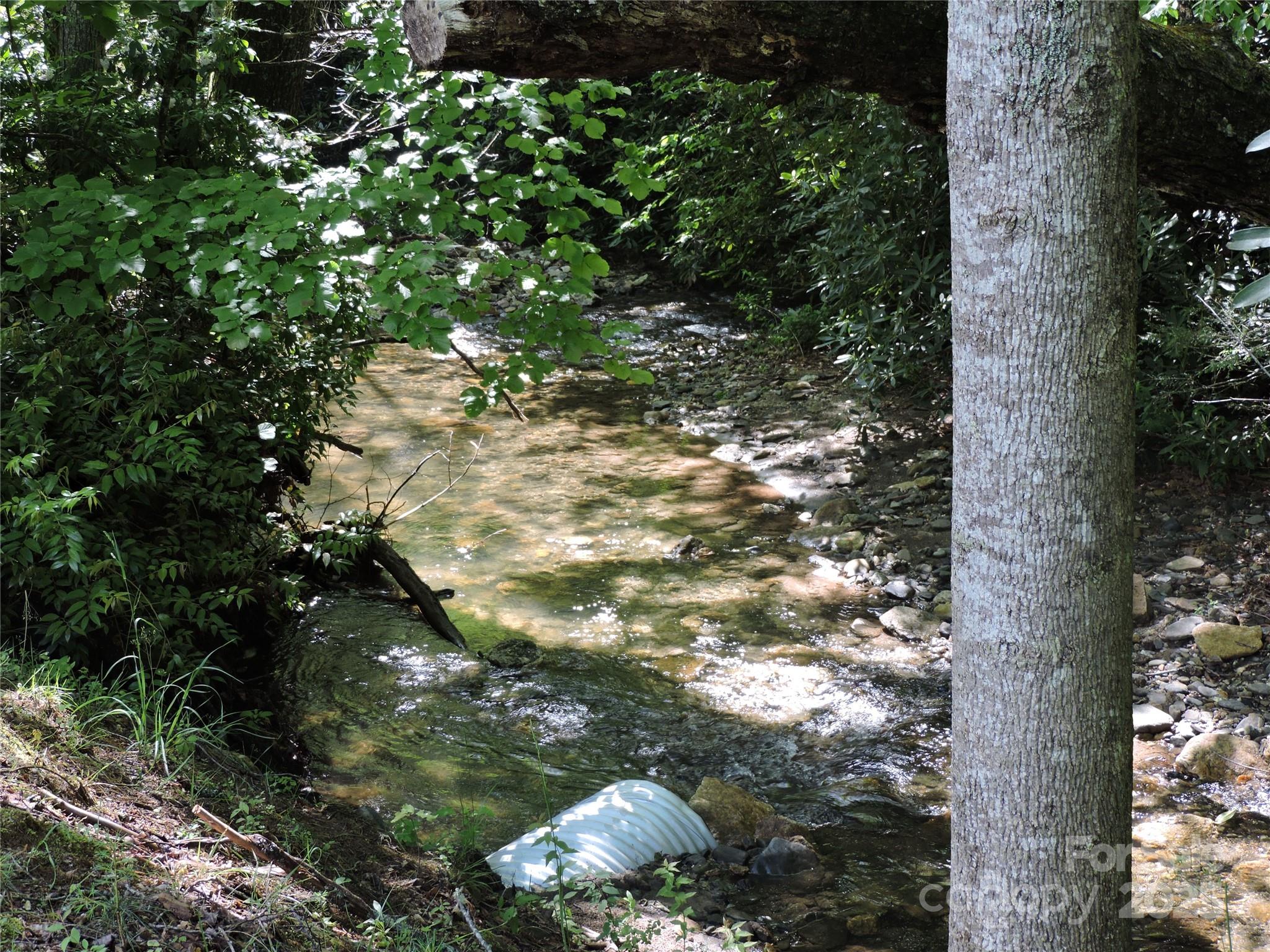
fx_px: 2018
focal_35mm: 55
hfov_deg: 34.9
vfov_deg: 26.6
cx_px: 635
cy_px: 476
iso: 100
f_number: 3.7
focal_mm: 9.8
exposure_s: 1/60
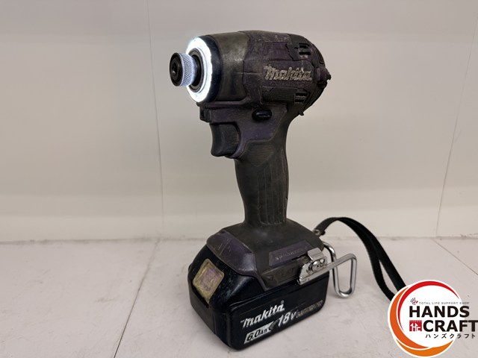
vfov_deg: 56.8
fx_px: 331
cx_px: 239
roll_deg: -0.4
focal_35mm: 24
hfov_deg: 71.6
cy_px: 179
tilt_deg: -19.5
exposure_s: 1/237
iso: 125
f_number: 1.78
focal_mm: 6.76
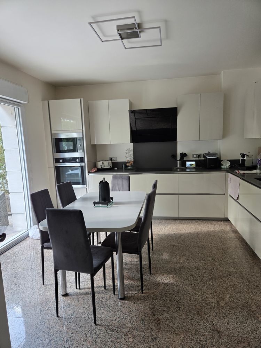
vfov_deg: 73.9
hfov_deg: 58.9
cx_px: 130
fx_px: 231
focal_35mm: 23
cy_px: 174
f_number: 1.8
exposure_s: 1/100
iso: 200
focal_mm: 5.4
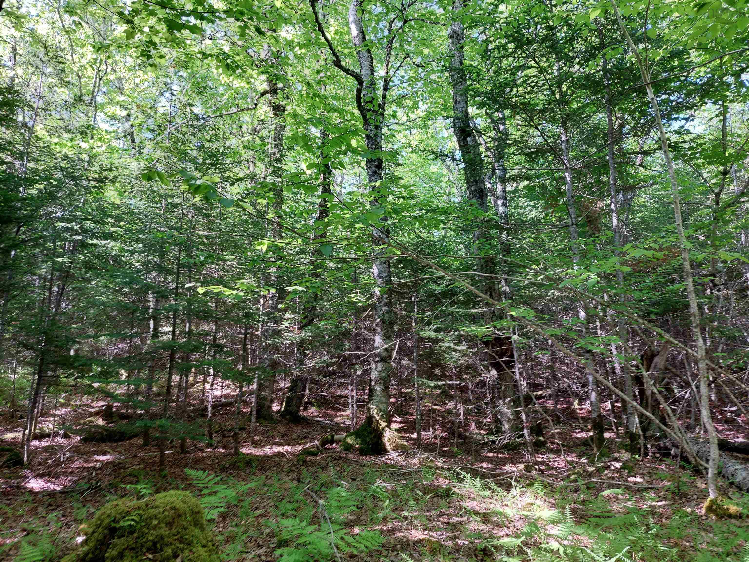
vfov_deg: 56.8
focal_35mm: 24
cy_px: 281
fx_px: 519
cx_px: 374
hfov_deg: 71.6
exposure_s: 1/60
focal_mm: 5.23
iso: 40
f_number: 1.8
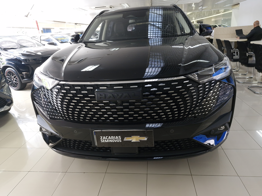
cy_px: 98
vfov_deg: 58.9
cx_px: 131
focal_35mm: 23
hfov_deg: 73.9
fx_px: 174
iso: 200
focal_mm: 5.54
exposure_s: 1/60
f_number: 1.8
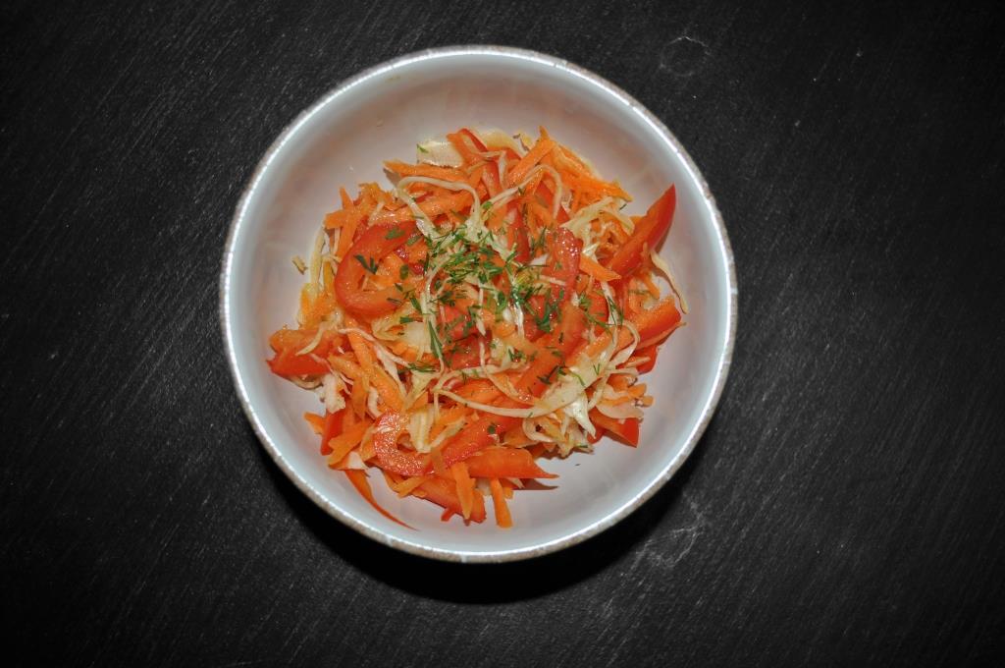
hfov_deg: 57.3
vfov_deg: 39.9
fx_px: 920
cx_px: 502
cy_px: 334
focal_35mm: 33
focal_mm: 22
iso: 200
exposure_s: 1/60
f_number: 3.8
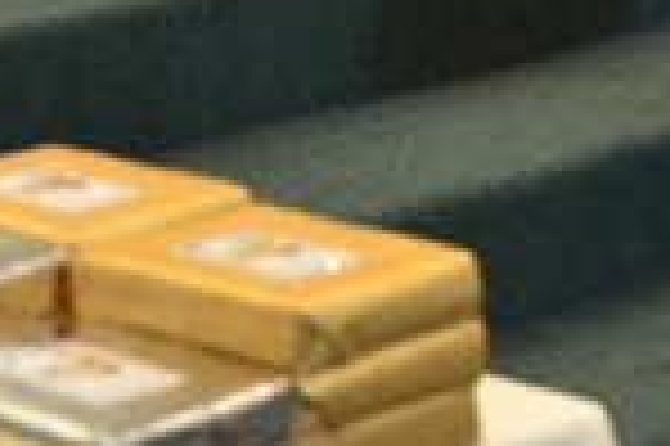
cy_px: -460
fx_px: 3721
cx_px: 454
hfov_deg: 10.3
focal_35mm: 200
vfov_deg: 6.6
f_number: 4
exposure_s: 1/30
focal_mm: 31
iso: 900
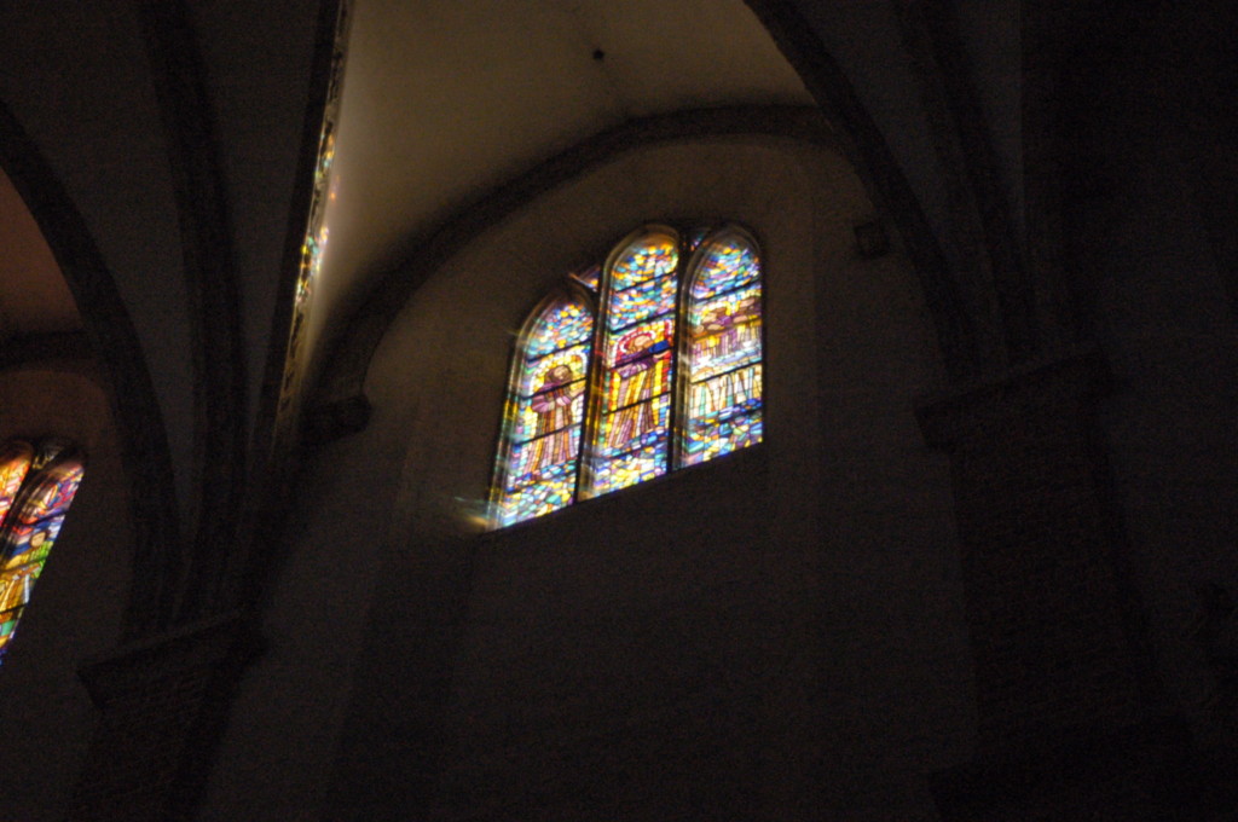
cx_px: 619
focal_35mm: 75
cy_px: 411
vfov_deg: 18.1
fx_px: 2576
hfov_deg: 27.0
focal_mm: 50
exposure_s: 1/2000
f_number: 1.8
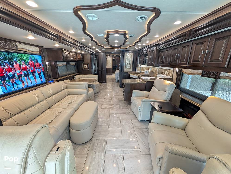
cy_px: 87
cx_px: 116
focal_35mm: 12
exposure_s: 1/60
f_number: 1.7
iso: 315
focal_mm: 2.02
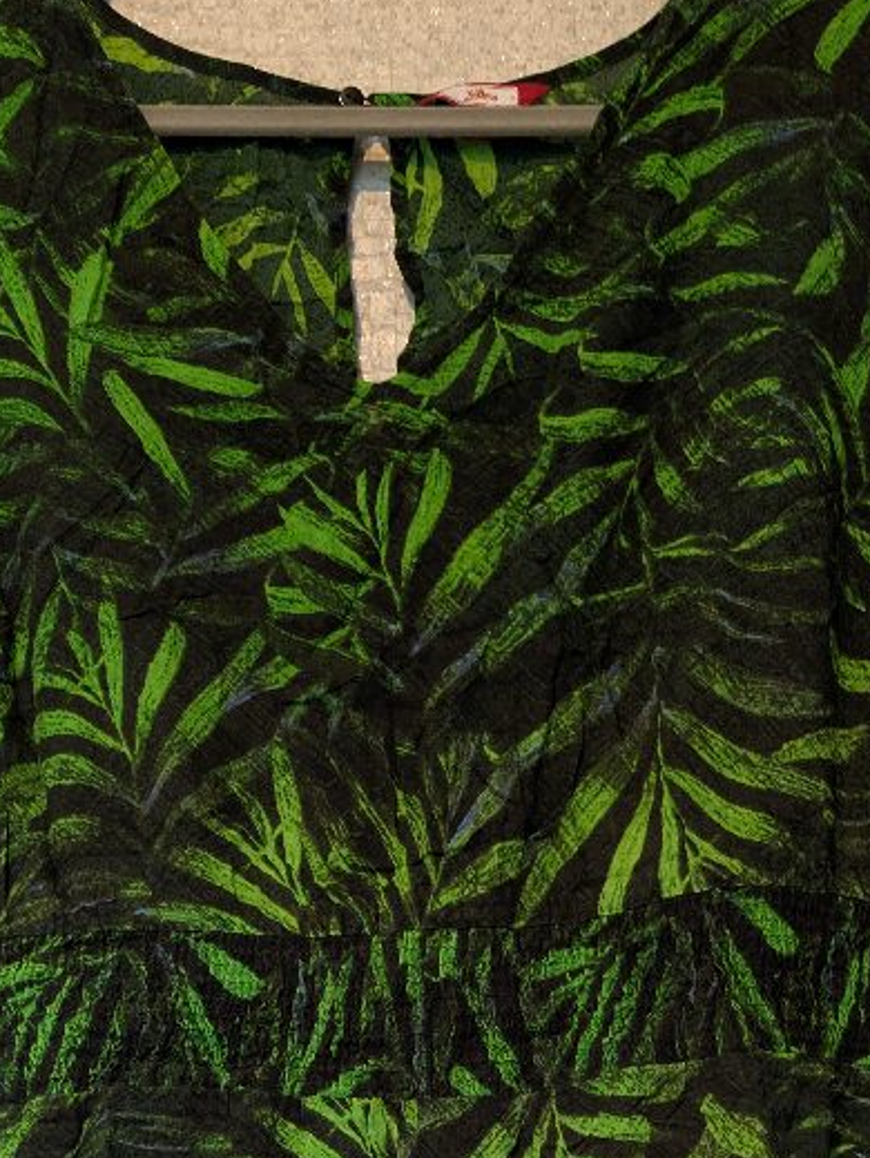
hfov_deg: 19.9
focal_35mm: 74
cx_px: 480
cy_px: 1522
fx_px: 2477
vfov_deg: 23.2
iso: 463
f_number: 1.68
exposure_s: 1/52.9
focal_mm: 6.9
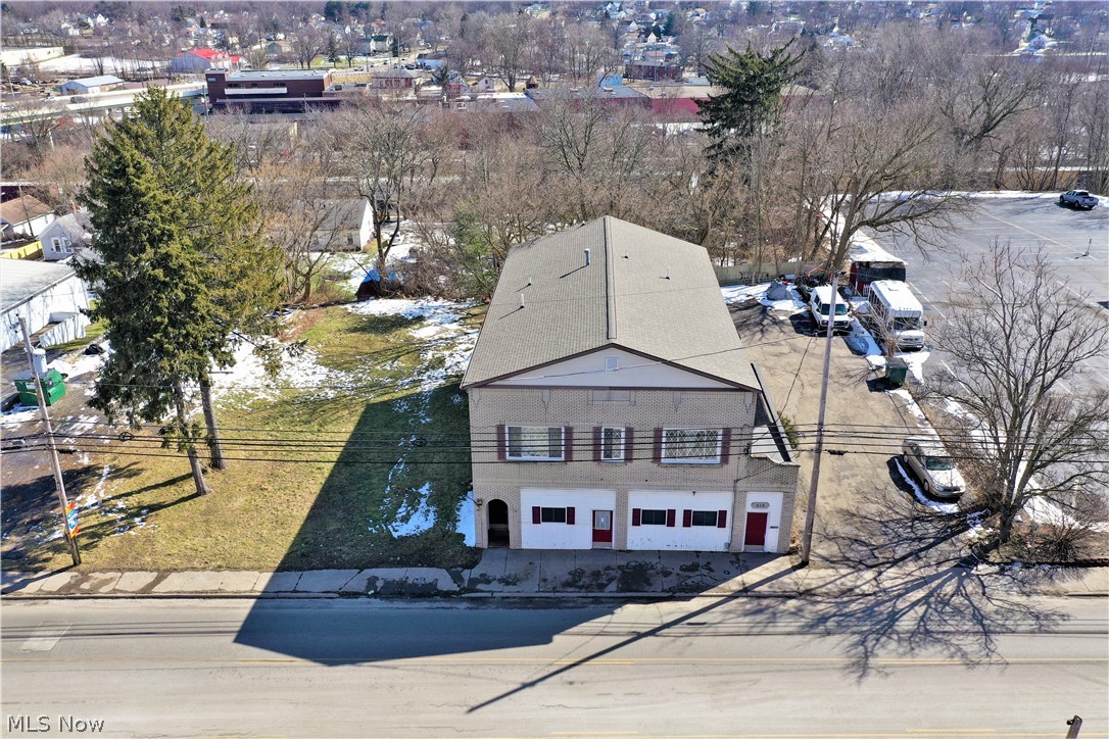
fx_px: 862
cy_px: 370
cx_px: 554
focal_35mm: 28
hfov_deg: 65.5
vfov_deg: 46.4
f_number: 5
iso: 100
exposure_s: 1/320
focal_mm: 10.26
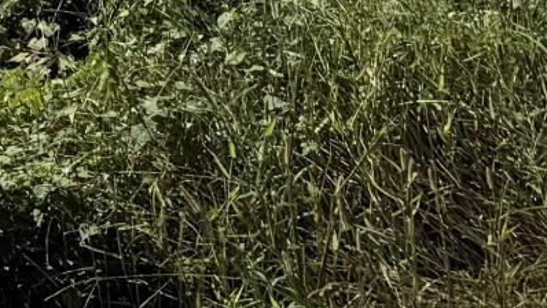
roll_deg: +1.4
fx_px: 2858
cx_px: -1174
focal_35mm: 197
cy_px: -817
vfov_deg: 5.5
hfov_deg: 8.7
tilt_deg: +3.1
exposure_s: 1/10309
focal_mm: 6.76
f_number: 1.78
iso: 80
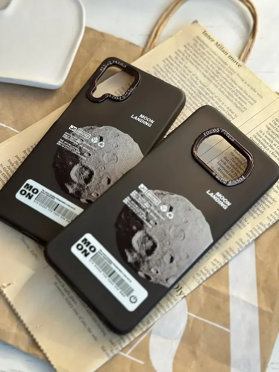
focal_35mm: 48
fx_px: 516
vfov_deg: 39.7
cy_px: 186
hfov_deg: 30.3
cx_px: 140
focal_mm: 6.86
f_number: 1.78
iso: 80
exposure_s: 1/935
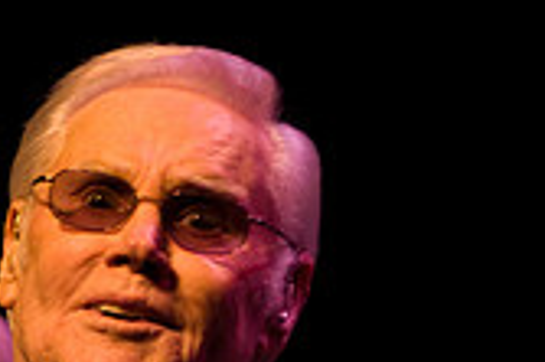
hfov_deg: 2.3
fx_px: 13369
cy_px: 533
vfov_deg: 1.6
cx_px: 3
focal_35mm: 884
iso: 1000
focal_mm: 170
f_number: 2.8
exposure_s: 1/160
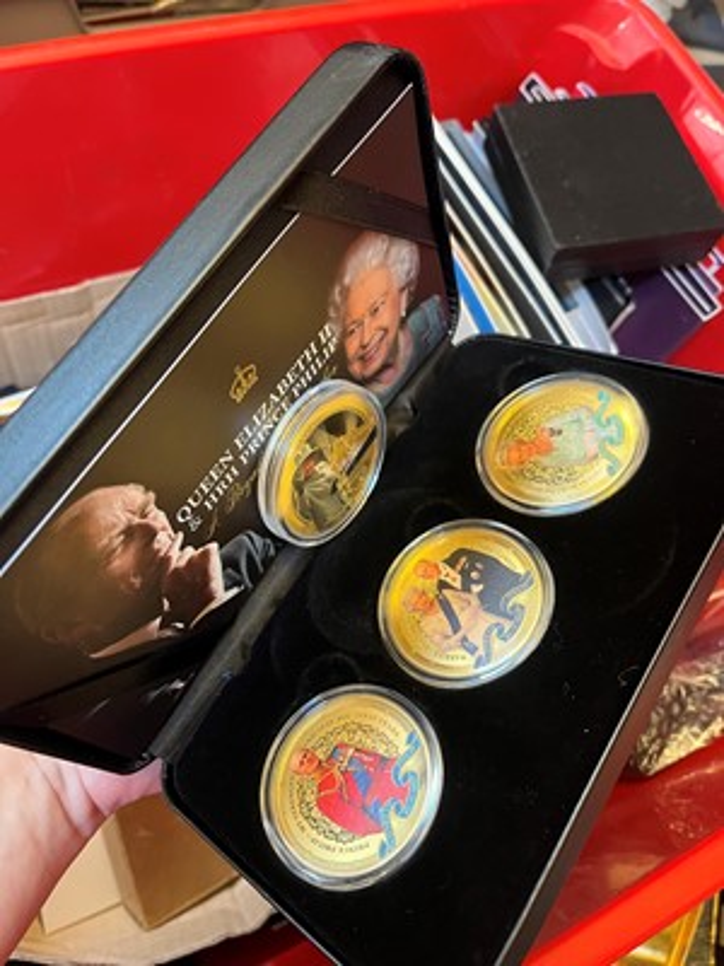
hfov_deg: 53.1
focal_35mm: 26
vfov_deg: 67.3
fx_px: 725
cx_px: 362
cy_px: 483
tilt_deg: -64.3
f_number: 1.6
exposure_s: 1/50
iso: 400
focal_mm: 5.1
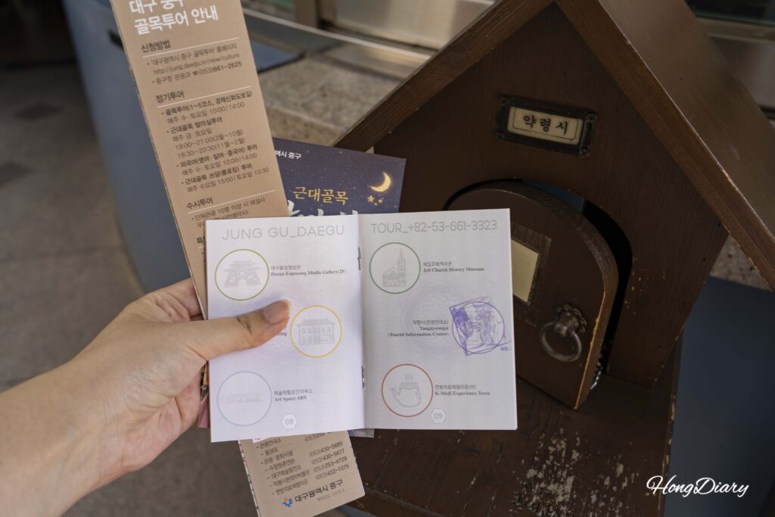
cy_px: 258
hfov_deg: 58.7
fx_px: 689
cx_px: 388
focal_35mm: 32
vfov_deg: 41.1
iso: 100
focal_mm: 32
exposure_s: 1/125
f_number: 6.3
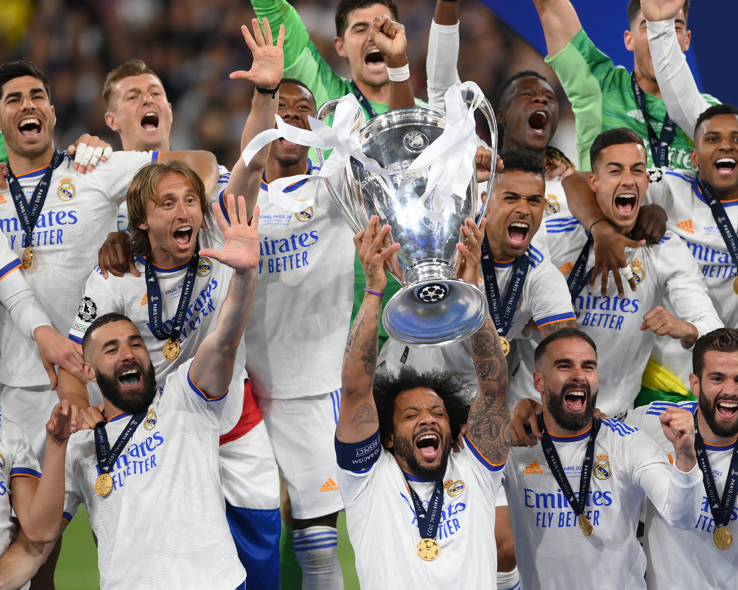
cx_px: 420
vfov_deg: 4.1
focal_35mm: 382
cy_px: 291
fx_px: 8343
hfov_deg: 5.1
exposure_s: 1/1600
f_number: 3.2
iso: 1600
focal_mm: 300
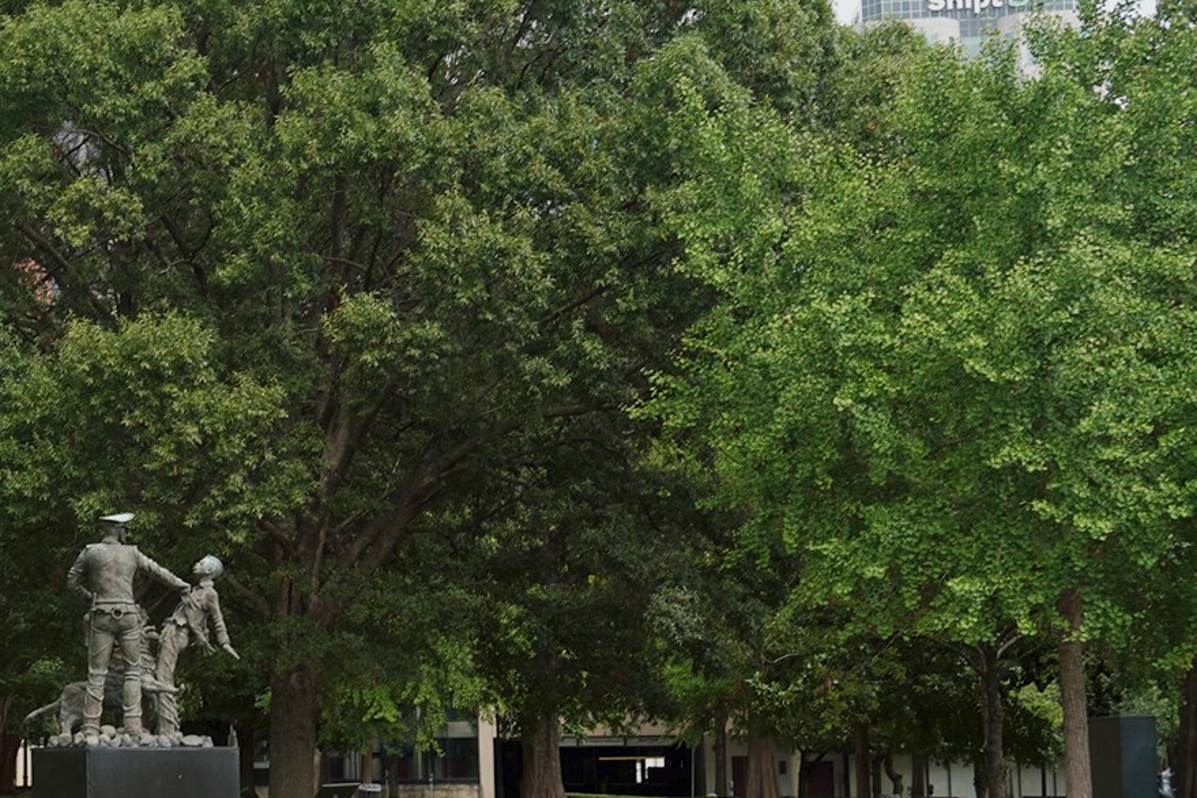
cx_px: -131
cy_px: 468
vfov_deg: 15.0
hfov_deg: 21.2
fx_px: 3026
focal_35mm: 91
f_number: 7.1
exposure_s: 1/100
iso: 100
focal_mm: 40
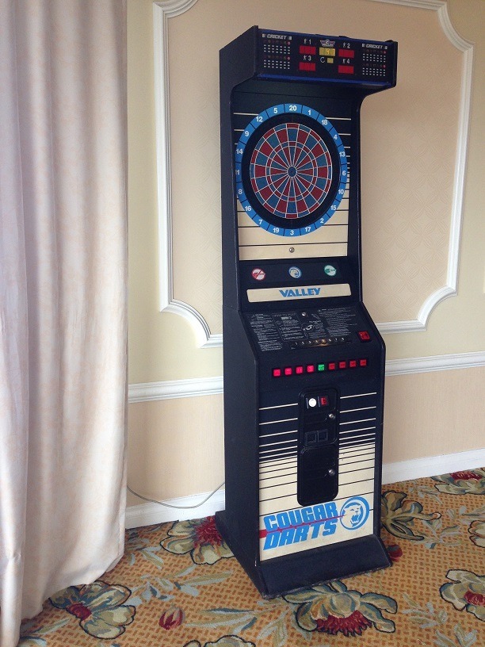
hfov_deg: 42.9
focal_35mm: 33
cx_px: 242
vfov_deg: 55.4
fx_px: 616
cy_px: 324
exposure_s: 1/120
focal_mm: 4.12
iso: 80
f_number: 2.4
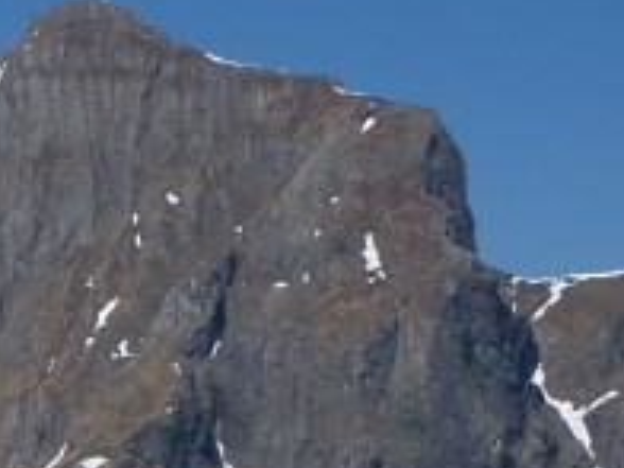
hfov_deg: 9.6
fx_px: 3299
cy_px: 1025
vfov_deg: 7.7
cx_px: -853
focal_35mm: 183
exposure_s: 1/800
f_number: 5.6
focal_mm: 5.7
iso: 80
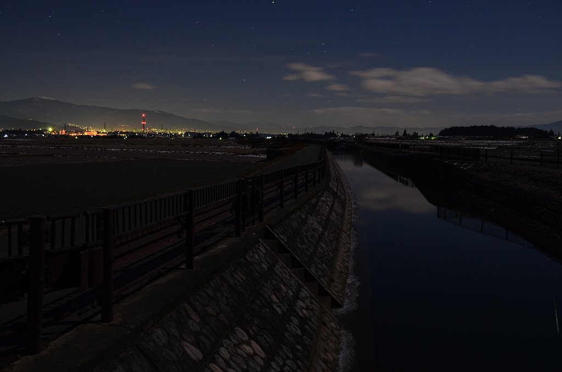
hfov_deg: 53.2
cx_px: 281
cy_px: 186
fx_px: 561
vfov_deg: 36.7
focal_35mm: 36
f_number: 5
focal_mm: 24
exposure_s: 30
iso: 400
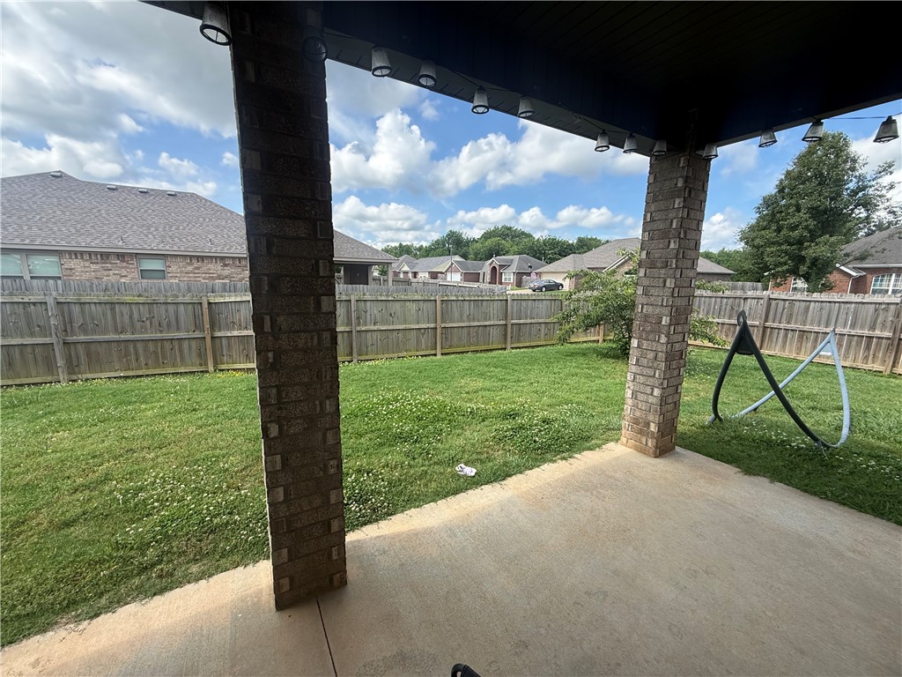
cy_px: 338
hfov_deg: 102.1
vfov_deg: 85.7
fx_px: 365
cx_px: 451
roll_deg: -0.7
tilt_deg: -9.6
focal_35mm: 14
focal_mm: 2.22
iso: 64
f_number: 2.2
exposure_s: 1/1068
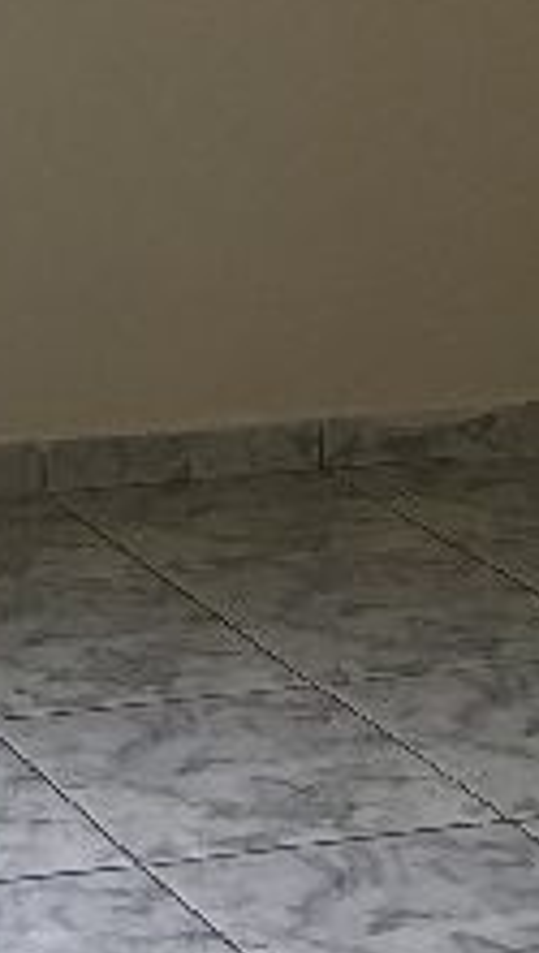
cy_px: -341
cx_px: -681
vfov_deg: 14.9
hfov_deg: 8.3
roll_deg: +0.7
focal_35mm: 137
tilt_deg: -3.1
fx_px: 3466
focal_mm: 4.15
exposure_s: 1/30
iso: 64
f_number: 2.2
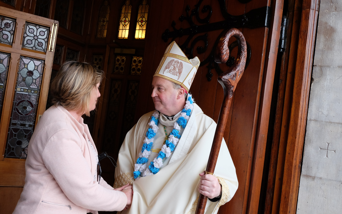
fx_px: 317
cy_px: 102
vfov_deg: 37.3
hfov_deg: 56.7
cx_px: 173
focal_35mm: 34
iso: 800
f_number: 5
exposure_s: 1/100
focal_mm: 22.2
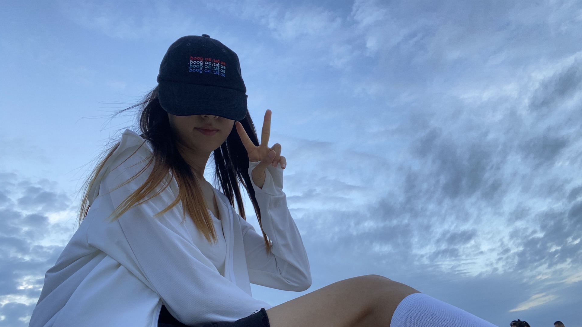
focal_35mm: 26
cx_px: 295
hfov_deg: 71.9
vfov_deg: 44.3
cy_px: 183
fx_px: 401
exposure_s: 1/122
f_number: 2.2
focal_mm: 2.71
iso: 40
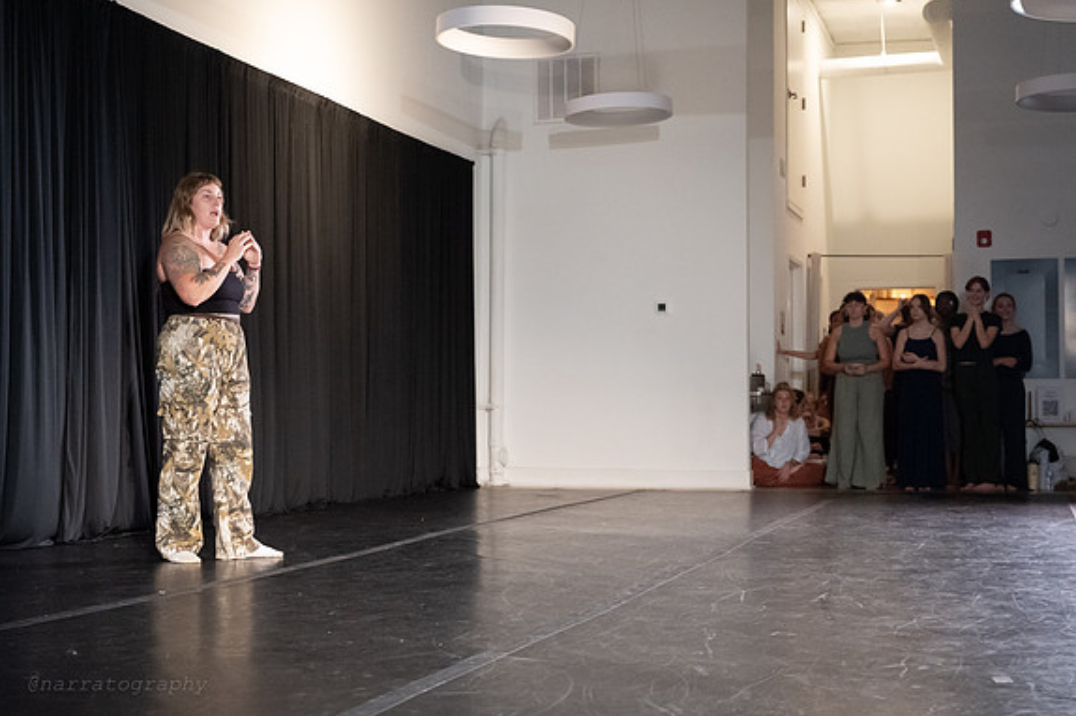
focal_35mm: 51
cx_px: 602
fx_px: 1523
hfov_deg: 38.8
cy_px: 357
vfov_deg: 26.5
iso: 6400
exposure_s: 1/125
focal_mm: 44
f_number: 4
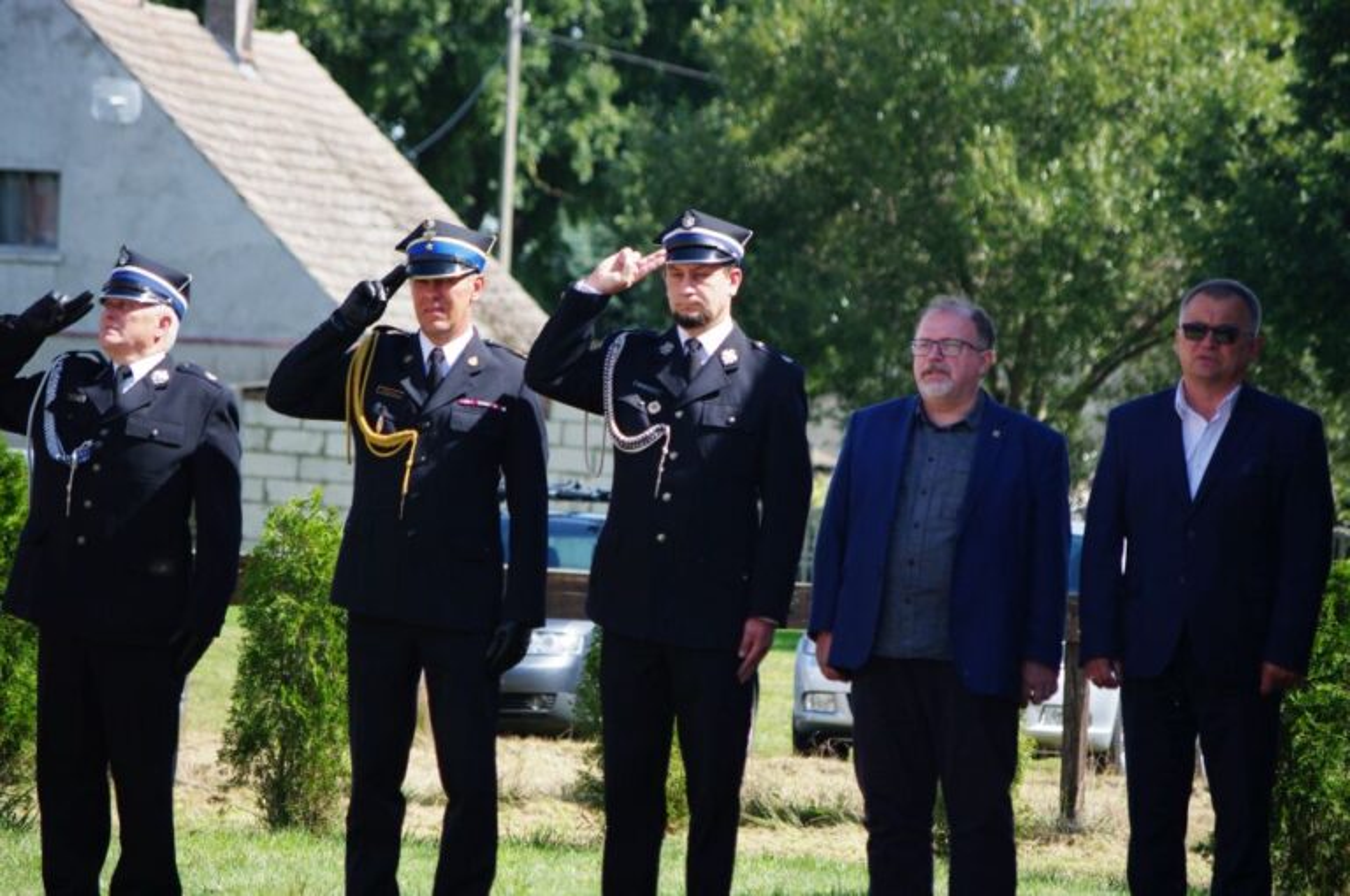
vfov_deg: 6.1
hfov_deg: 9.2
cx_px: 675
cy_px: 448
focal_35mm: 225
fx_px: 8427
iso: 200
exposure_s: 1/350
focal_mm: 150
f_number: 5.6
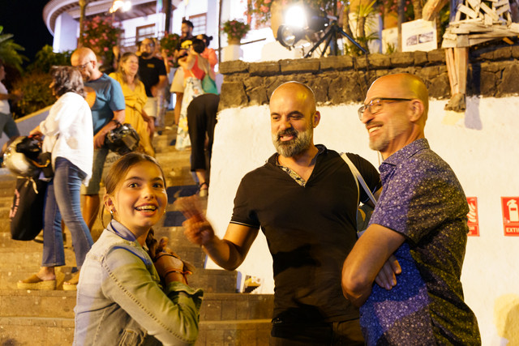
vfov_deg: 33.9
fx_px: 568
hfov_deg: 49.1
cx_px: 260
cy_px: 173
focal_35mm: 39
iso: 5000
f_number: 3.5
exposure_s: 1/40
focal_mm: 39.4
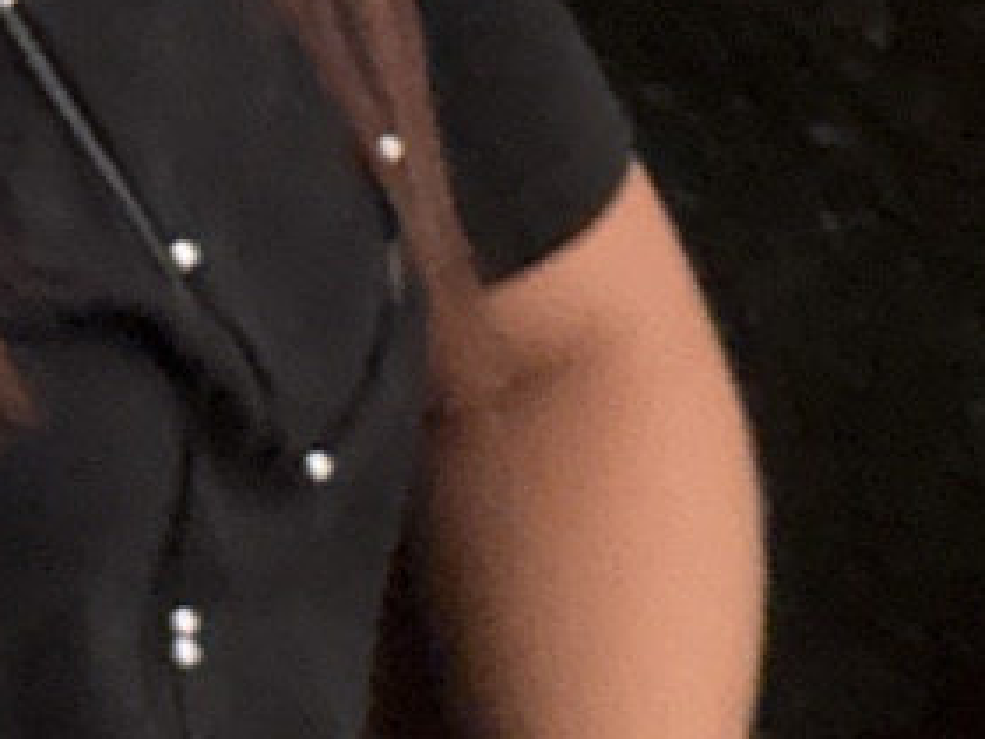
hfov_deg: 10.5
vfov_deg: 8.9
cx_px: -1333
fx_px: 4667
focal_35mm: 164
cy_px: 929
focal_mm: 2.69
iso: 320
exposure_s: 1/45
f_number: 1.9
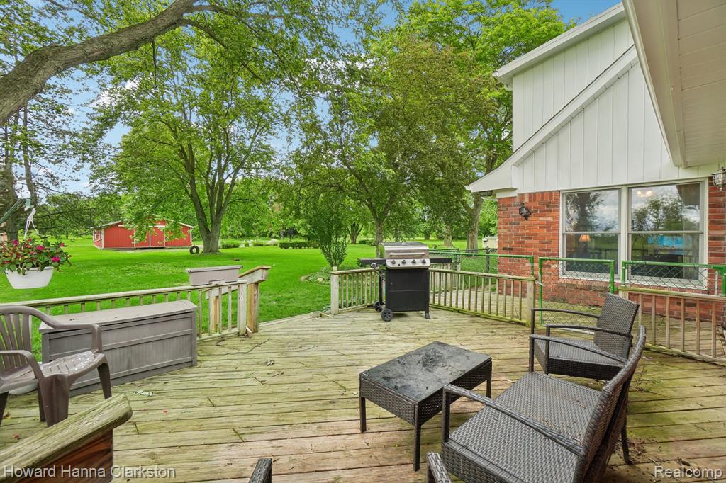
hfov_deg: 100.4
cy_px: 242
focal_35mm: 15
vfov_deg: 77.3
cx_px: 363
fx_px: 302
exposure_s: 1/30
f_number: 8
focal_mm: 10
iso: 200
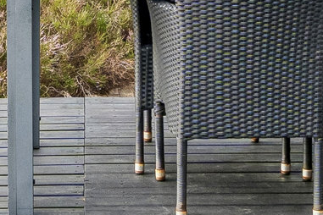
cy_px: -179
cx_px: 64
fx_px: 1202
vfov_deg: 9.7
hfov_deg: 15.2
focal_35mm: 134
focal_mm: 17
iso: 320
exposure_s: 1/160
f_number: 9
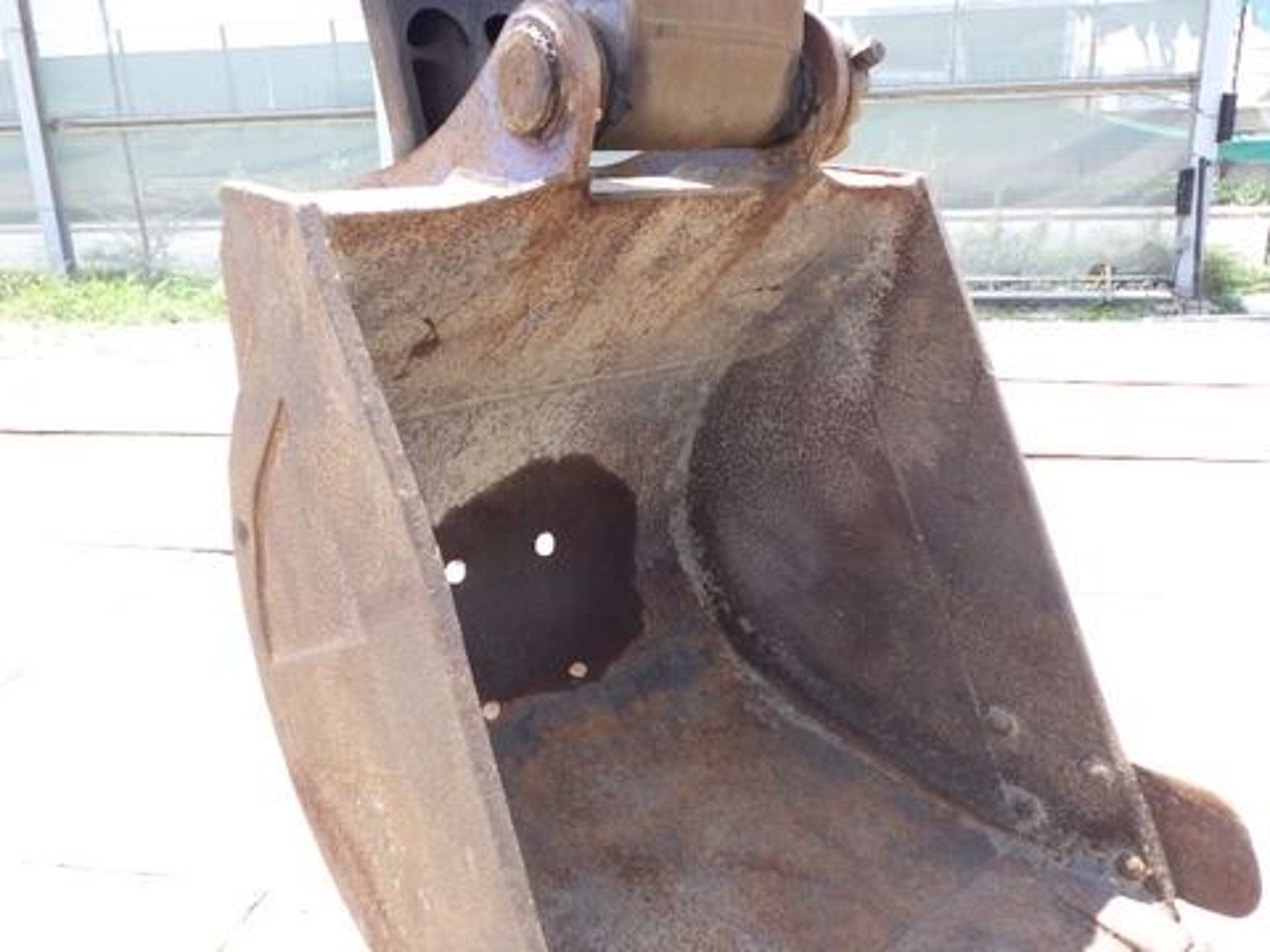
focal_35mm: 28
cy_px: 476
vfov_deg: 49.7
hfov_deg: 63.4
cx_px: 635
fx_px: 1027
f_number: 4.2
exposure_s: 1/160
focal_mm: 5
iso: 125
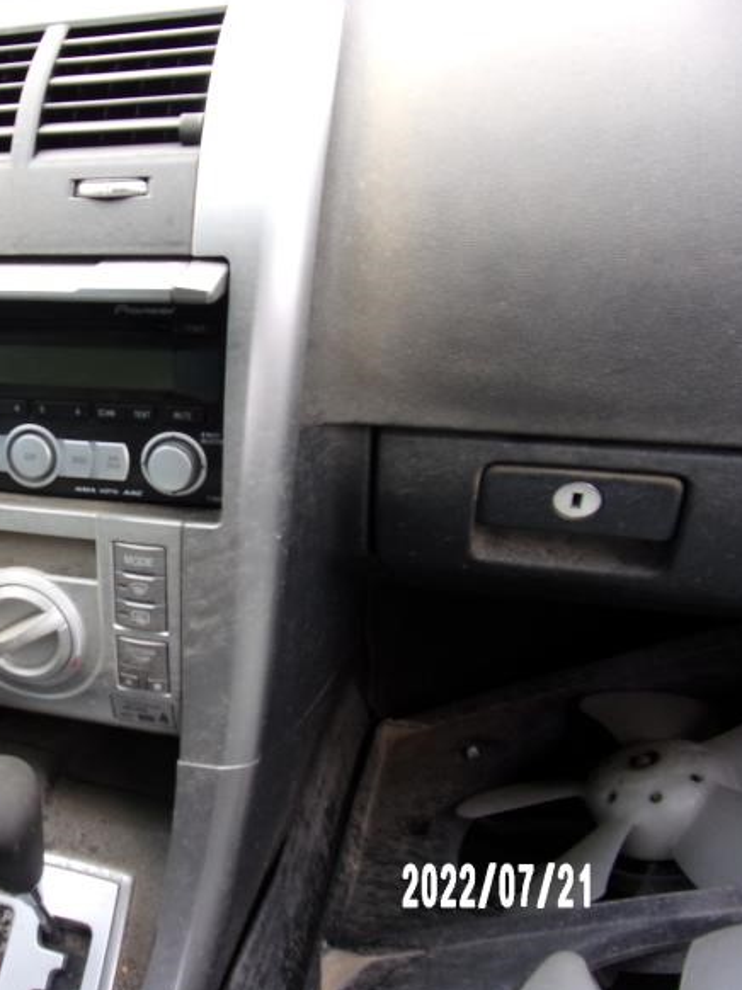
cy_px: 488
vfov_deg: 55.4
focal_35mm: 33
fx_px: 944
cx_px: 109
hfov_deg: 40.4
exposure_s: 1/34
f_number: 3.3
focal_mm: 4.3
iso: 105
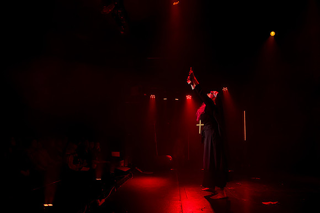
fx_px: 244
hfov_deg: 66.4
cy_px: 109
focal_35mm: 28
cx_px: 163
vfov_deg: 47.1
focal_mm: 27
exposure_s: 1/250
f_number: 4
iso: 3200
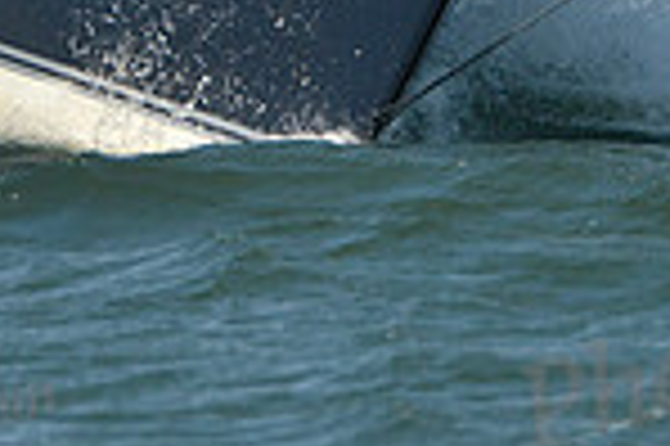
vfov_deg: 1.8
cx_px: 292
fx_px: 14501
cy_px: -295
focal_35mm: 780
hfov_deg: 2.6
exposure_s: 1/1250
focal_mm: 200
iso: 280
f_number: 8
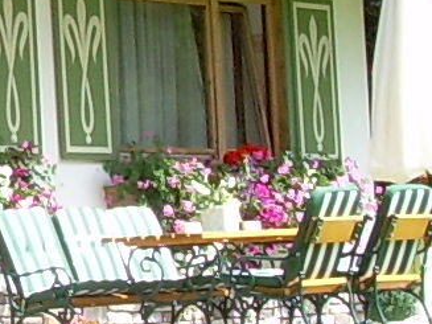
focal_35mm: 264
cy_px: -54
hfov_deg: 7.3
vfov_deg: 5.6
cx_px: -306
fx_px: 3293
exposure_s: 1/149
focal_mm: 6.3
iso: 50
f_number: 4.6
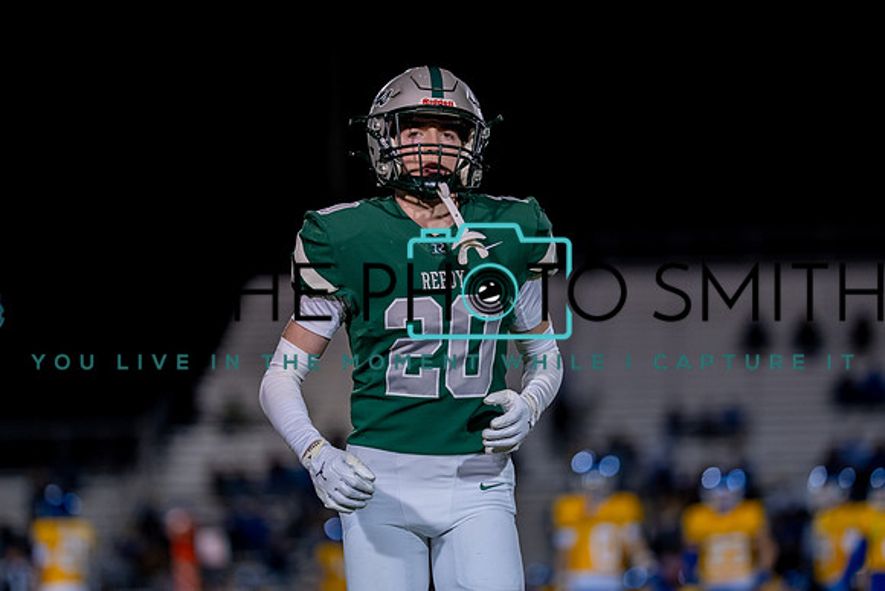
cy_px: 290
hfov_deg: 12.9
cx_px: 433
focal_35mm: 159
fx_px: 3920
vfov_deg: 8.6
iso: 1600
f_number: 1.8
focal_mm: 135
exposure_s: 1/1250
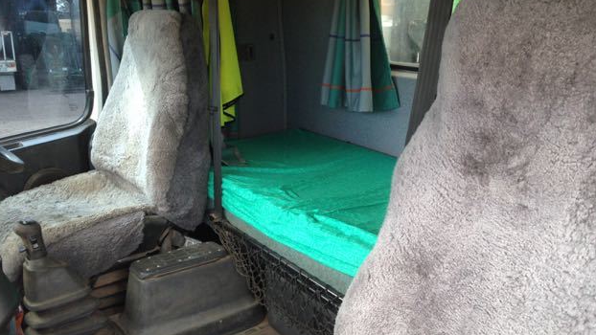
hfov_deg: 54.0
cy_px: 175
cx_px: 299
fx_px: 585
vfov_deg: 32.0
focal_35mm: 37
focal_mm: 4.12
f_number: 2.4
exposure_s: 1/120
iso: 80
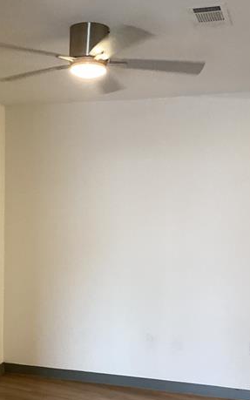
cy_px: 258
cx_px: 68
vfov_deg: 36.6
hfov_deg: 23.4
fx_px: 599
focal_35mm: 55
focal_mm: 3.3
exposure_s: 1/60
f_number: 2.4
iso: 200
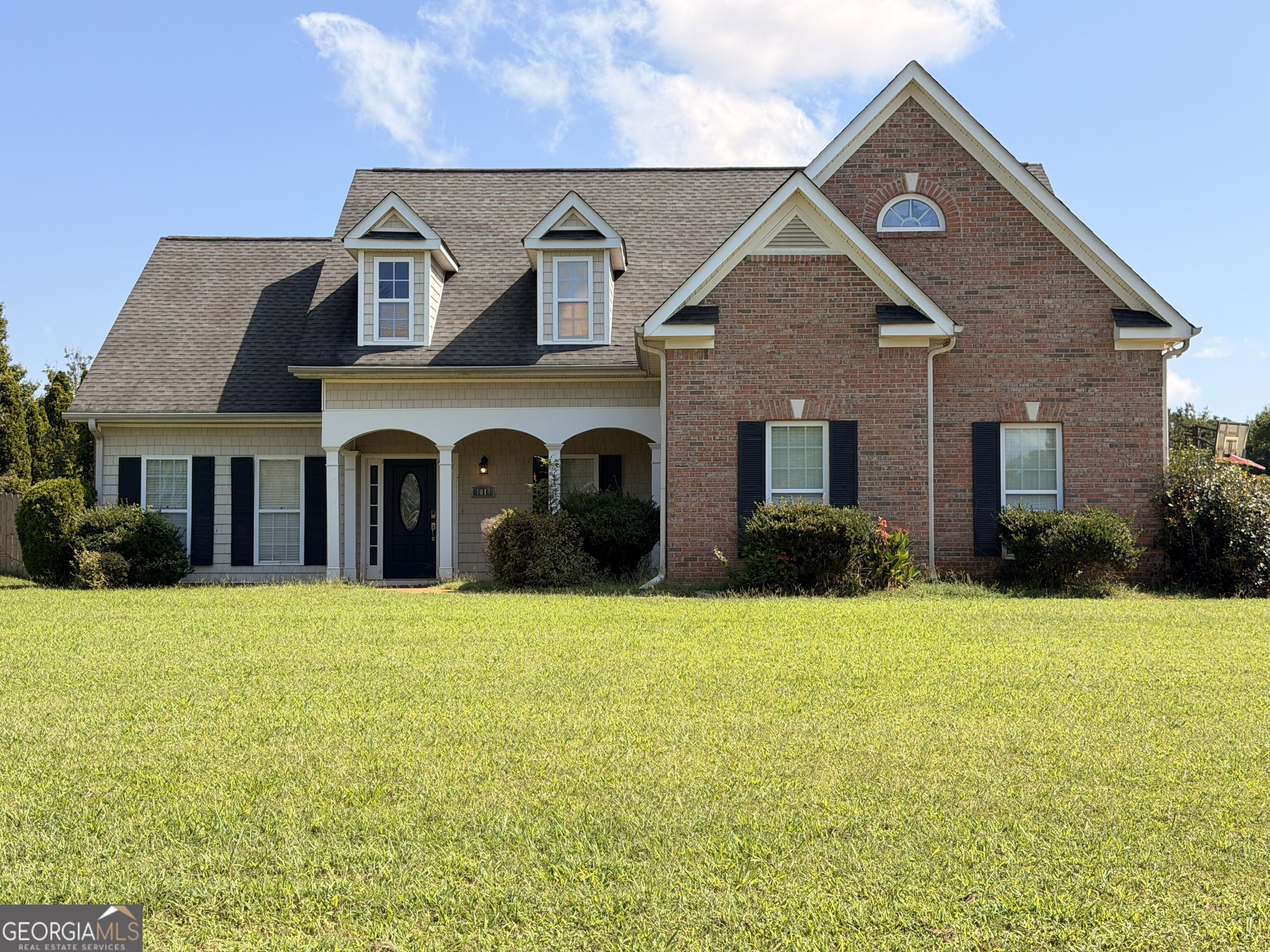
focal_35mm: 48
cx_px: 635
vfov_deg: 30.3
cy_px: 476
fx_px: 1761
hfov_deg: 39.7
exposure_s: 1/3226
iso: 64
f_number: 1.78
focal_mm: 6.76
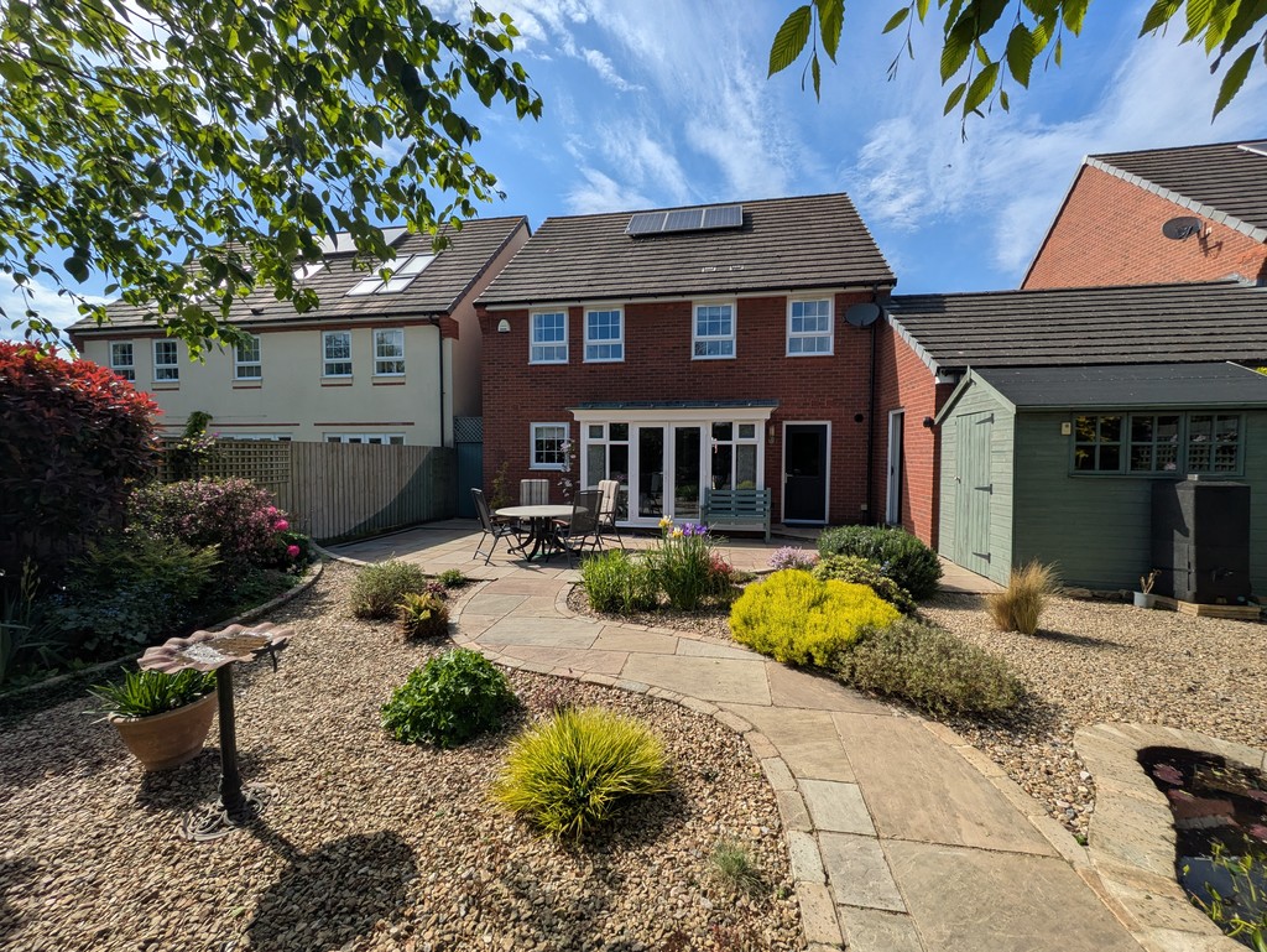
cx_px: 634
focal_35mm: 14
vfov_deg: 85.7
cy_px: 476
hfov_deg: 102.0
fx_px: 513
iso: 46
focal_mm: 1.83
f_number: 2.2
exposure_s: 1/2747
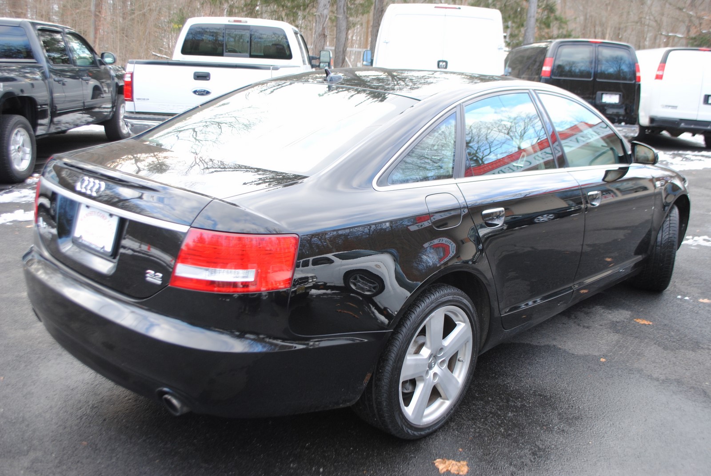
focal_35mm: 33
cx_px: 356
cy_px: 238
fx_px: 653
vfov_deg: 40.1
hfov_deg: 57.2
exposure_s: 1/80
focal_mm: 22
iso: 200
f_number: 4.5
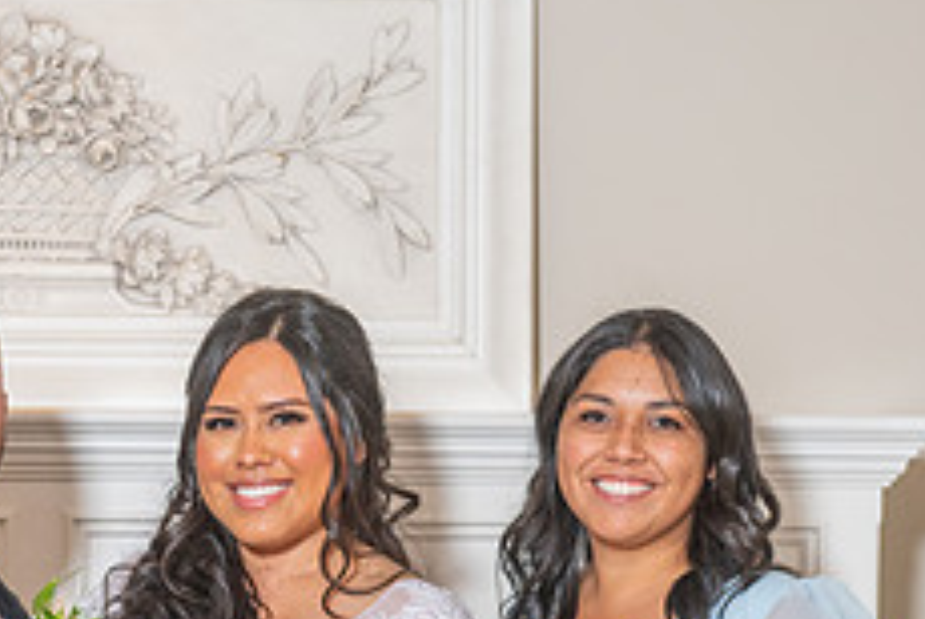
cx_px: 80
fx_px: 3885
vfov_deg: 9.0
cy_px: 750
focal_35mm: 151
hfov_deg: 13.5
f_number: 4.5
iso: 640
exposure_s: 1/160
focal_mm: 60
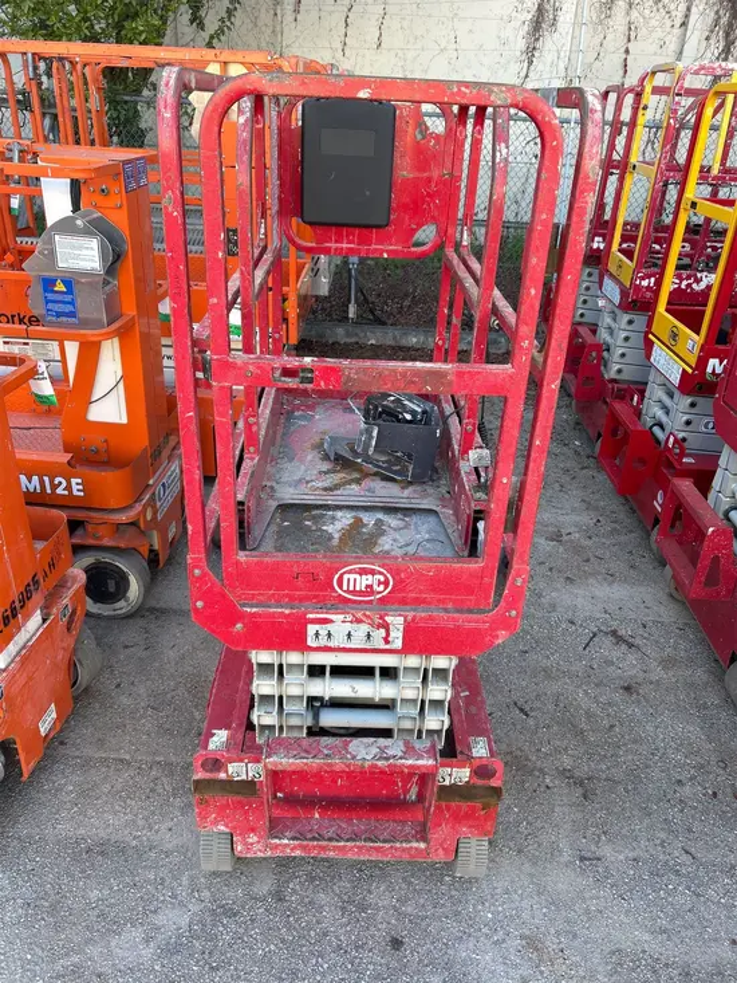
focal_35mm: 26
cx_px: 368
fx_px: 738
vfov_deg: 67.3
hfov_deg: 53.1
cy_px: 492
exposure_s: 1/247
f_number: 1.5
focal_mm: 5.7
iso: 50
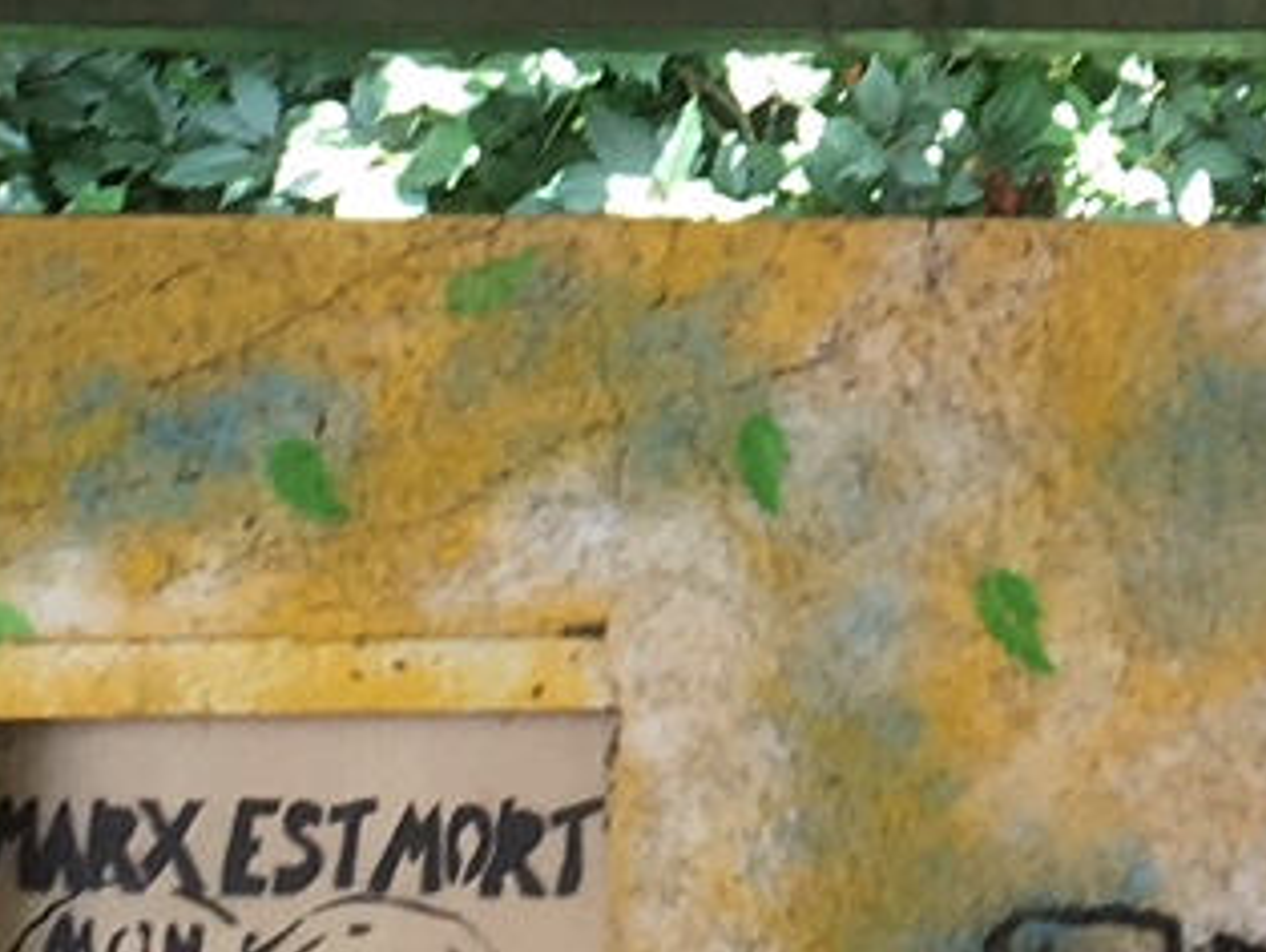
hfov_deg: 10.5
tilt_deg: +9.2
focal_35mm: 186
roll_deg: +0.2
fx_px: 6808
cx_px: 1500
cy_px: -674
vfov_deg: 7.8
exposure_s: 1/50
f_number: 2.2
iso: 25
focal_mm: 4.15
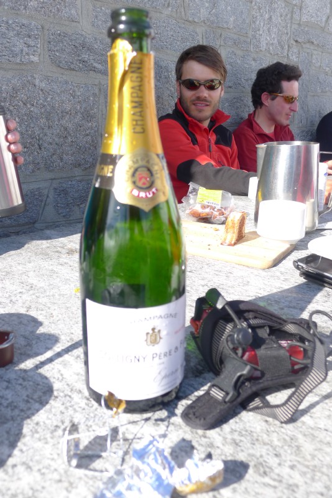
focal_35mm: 30
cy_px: 249
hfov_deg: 43.6
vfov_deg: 61.9
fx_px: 415
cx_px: 166
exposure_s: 1/500
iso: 80
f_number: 2.8
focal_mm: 6.4
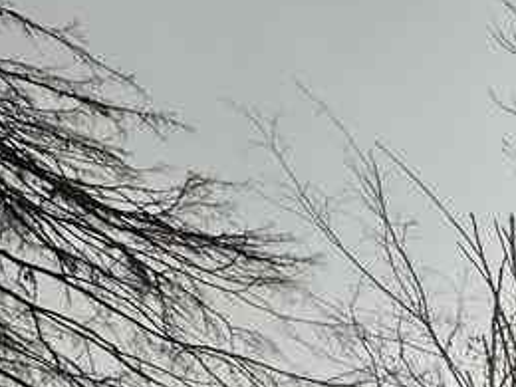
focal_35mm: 69
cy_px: 927
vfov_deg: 14.3
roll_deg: -1.6
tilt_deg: -12.5
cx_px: 1201
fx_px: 1029
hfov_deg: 15.8
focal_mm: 2.22
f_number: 2.2
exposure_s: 1/294
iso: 40
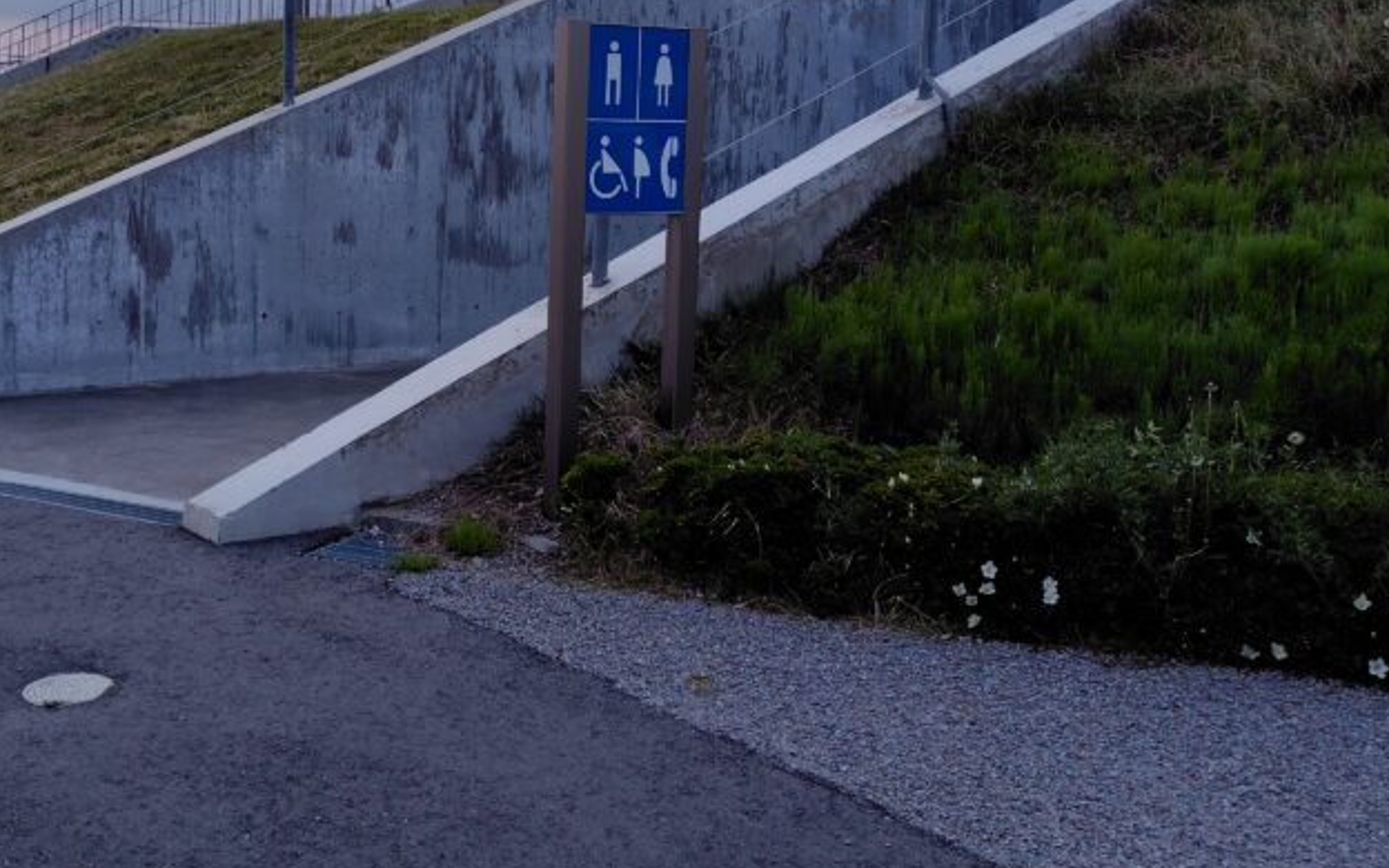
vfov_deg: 31.7
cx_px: 425
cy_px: 276
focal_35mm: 40
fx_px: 1514
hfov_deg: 48.2
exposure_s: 1/100
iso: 234
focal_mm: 5.6
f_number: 1.9
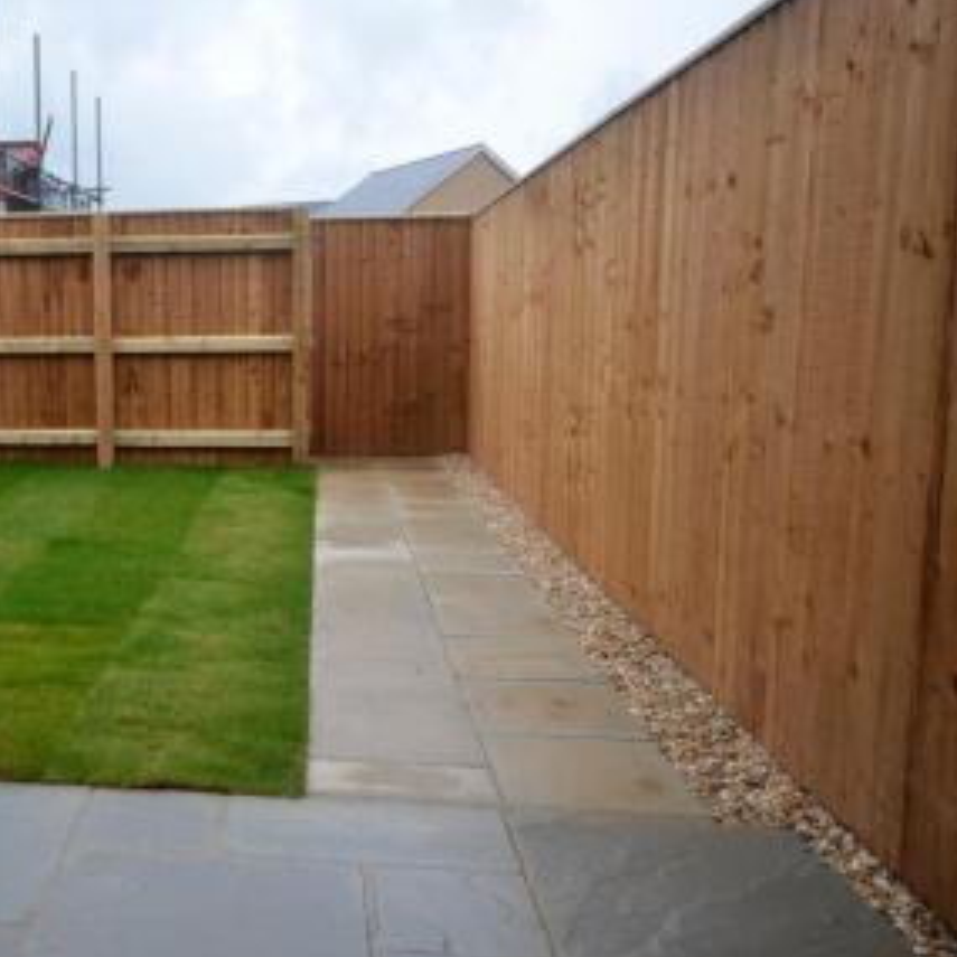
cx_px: 168
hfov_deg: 45.5
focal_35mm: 34
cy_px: 468
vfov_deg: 48.4
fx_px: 1063
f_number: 7.1
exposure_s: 1/200
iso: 200
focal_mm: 16
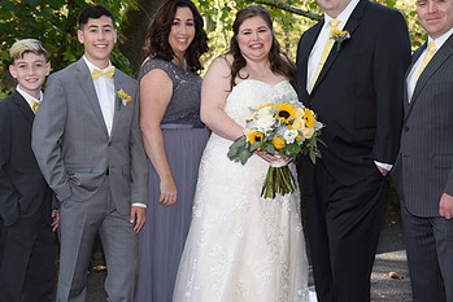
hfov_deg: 24.5
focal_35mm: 83
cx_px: 201
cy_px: 164
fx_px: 1045
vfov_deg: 16.5
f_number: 5.6
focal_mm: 50
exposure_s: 1/200
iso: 640
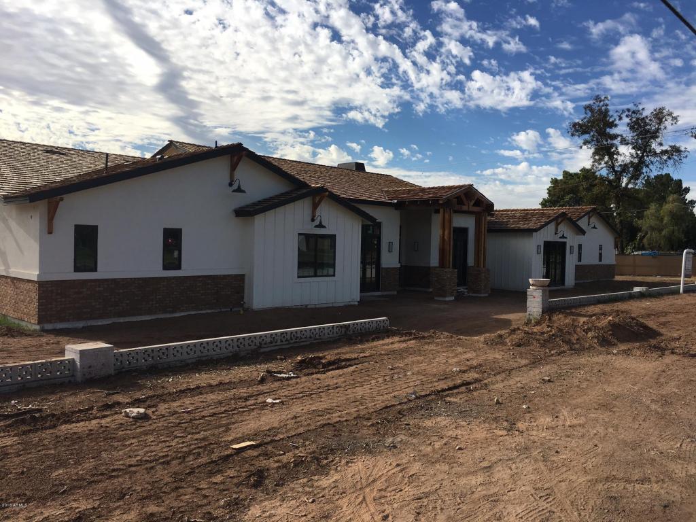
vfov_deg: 48.2
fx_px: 583
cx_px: 348
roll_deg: -1.1
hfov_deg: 61.7
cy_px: 261
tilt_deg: -0.2
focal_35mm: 29
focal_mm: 4.15
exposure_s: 1/1876
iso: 25
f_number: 2.2
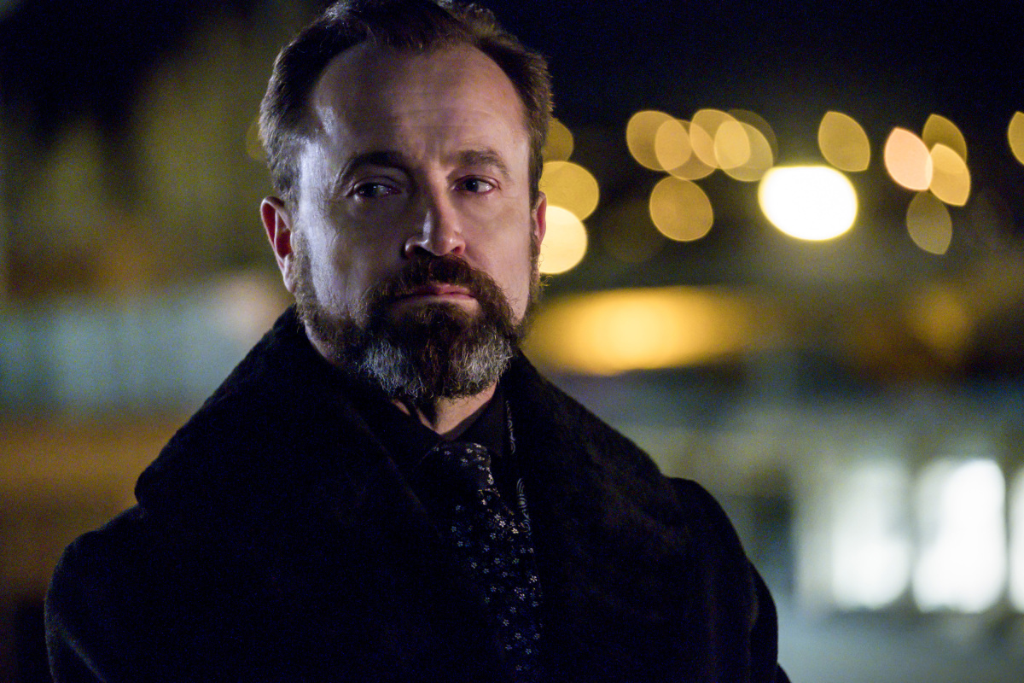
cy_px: 342
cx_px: 512
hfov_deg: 9.8
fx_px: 5973
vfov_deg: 6.5
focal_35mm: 210
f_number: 2.8
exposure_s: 1/80
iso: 12800
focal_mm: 140
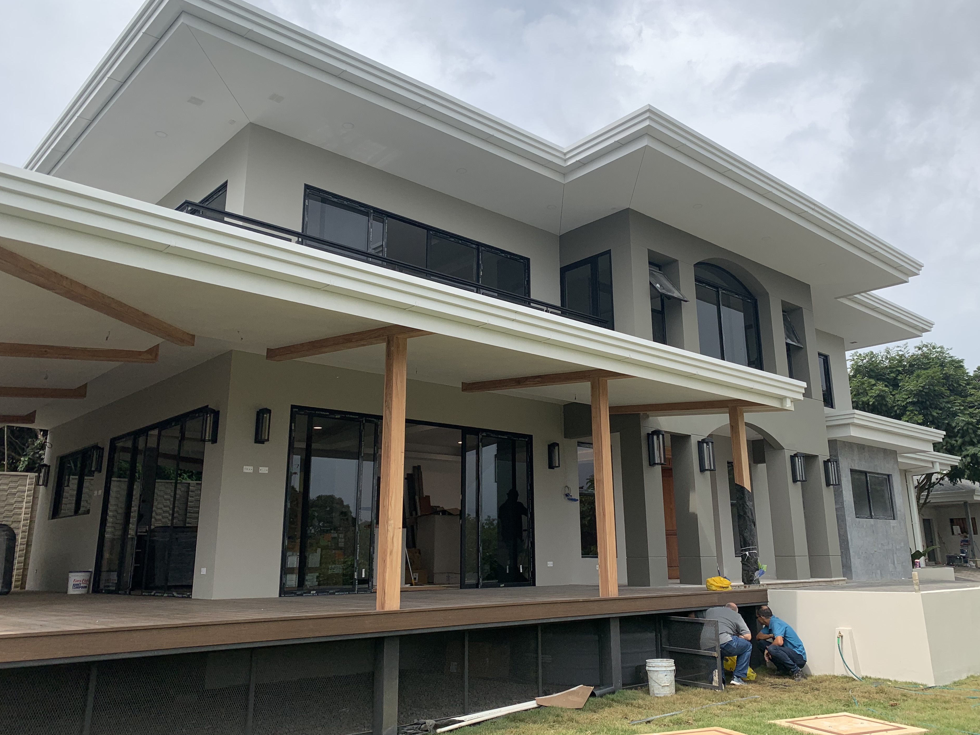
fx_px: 793
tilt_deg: +15.3
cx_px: 509
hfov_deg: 63.4
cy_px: 350
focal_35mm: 28
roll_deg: -0.8
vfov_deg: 49.7
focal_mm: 4.25
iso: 25
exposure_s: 1/1513
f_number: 1.8
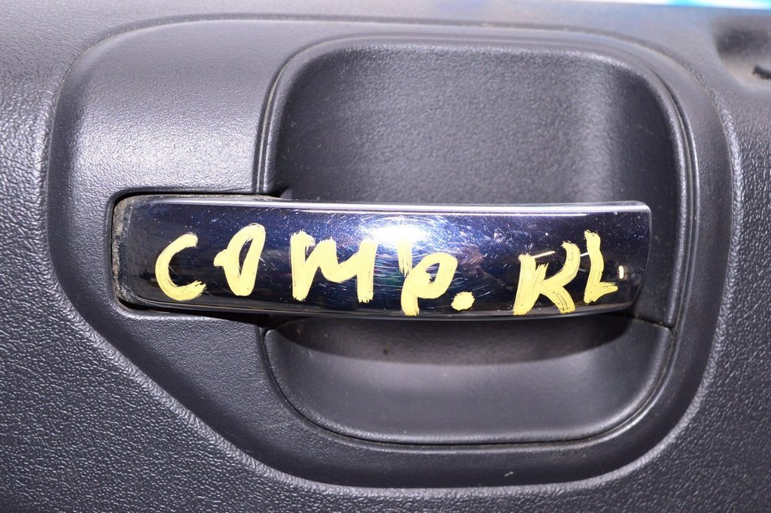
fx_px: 1027
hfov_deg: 41.1
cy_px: 256
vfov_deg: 28.0
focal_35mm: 48
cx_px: 386
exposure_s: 1/160
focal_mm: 32
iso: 1600
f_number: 8
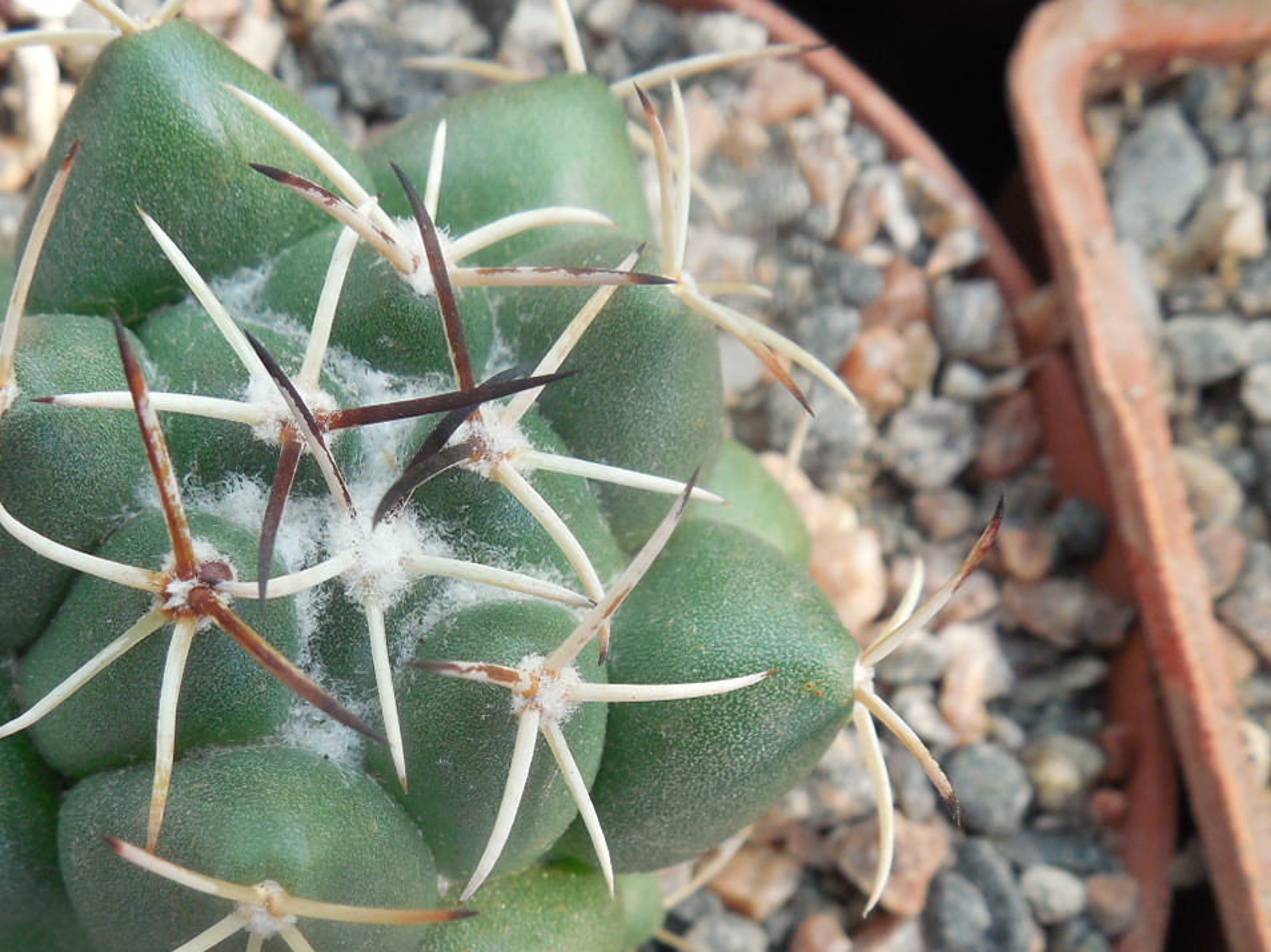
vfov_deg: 27.8
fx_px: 1909
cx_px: 458
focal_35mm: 52
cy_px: 667
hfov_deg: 36.6
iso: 125
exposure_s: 1/200
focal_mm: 5.6
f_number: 3.6
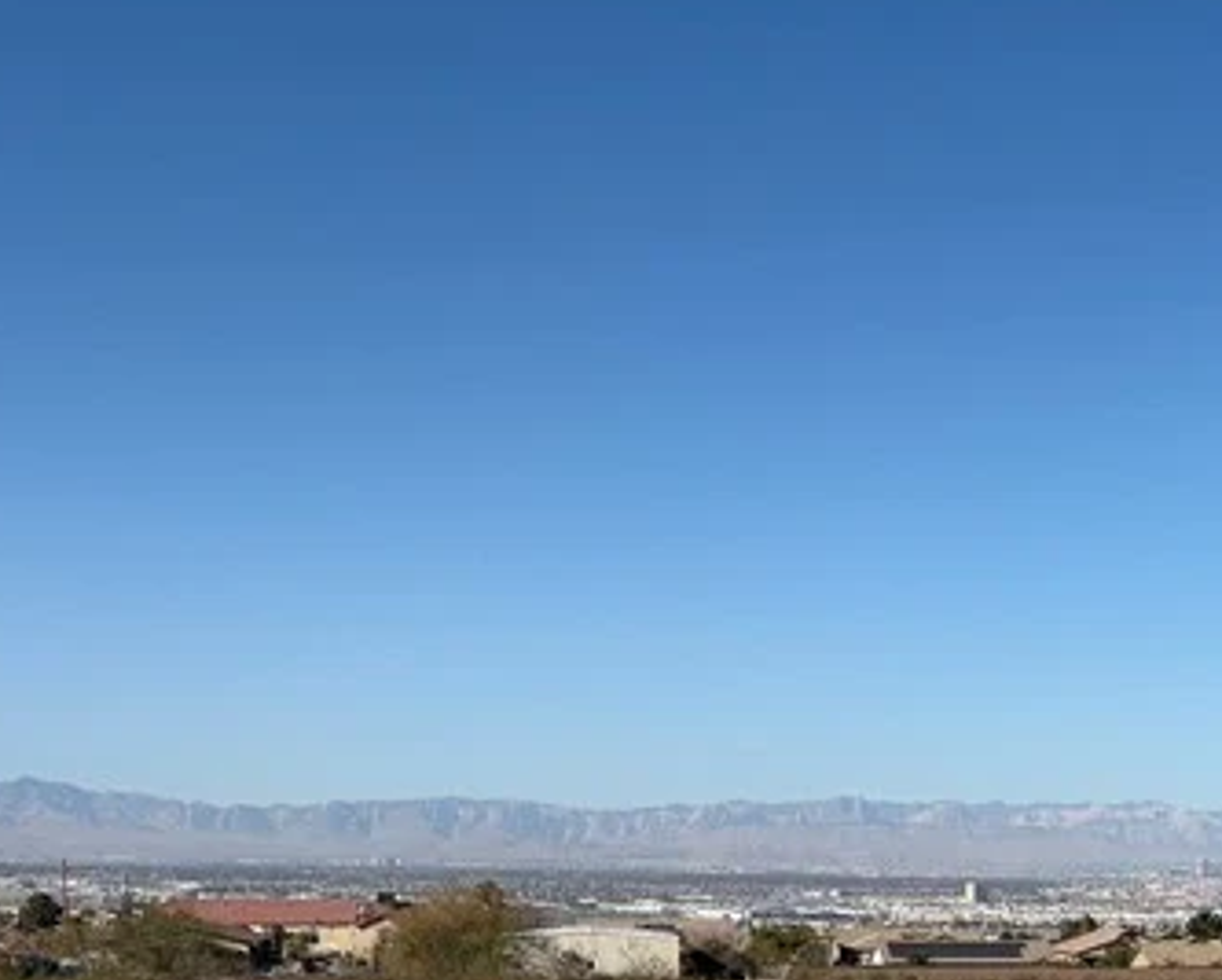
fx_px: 2823
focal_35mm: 78
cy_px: 1006
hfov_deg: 22.5
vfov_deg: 19.1
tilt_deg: -2.6
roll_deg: -0.3
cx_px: 1472
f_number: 1.6
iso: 50
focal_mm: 5.96
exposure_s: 1/6993
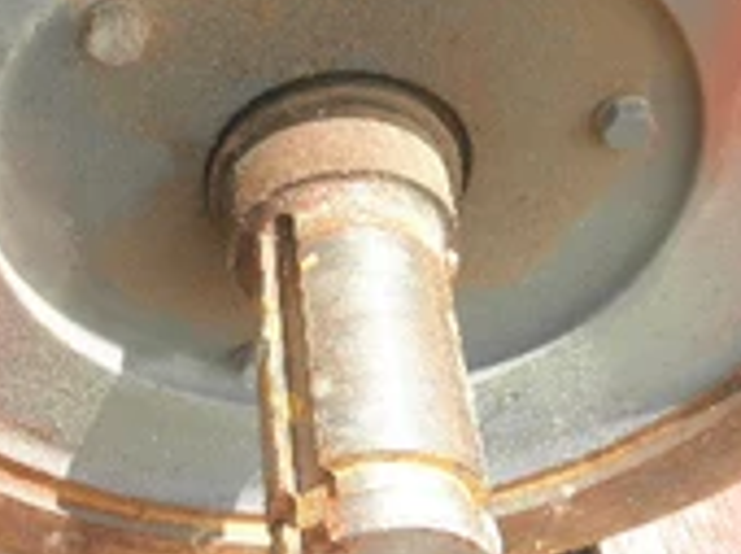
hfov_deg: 29.2
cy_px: 140
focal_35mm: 66
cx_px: 227
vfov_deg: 22.0
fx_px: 1411
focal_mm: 5
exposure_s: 1/320
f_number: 3
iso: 64
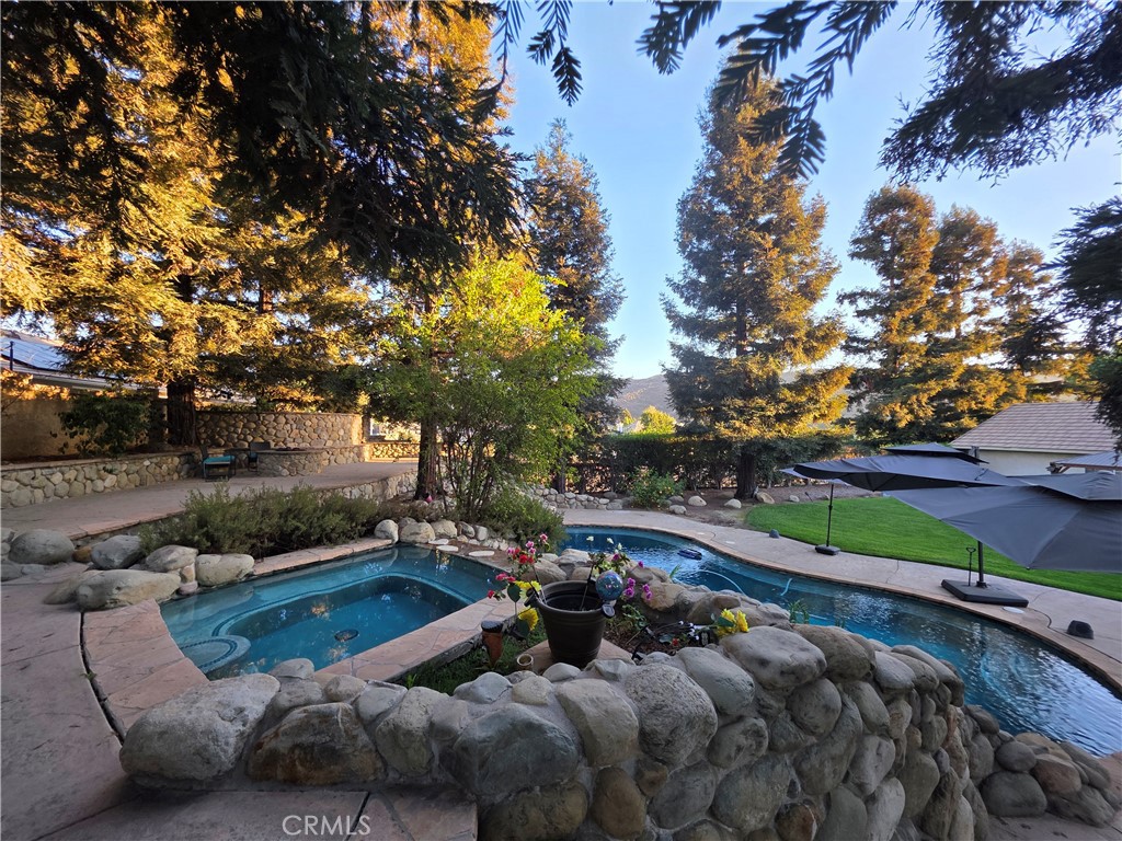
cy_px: 420
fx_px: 421
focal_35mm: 13
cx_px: 561
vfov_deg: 89.9
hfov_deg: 106.2
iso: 40
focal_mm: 2.2
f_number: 1.9
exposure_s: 1/120
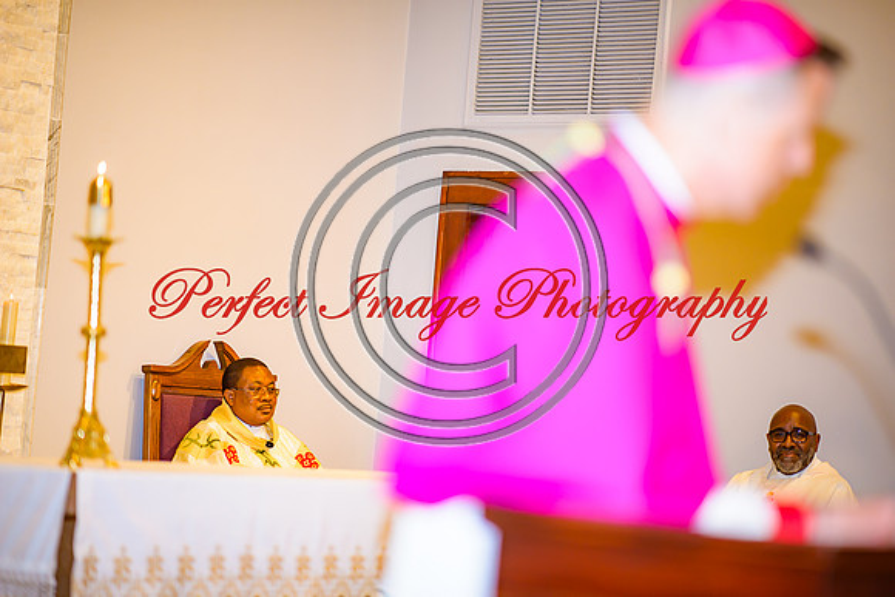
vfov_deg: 13.0
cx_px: 448
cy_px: 298
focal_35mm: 105
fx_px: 2611
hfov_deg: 19.5
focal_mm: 105
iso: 220
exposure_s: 1/125
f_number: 1.4
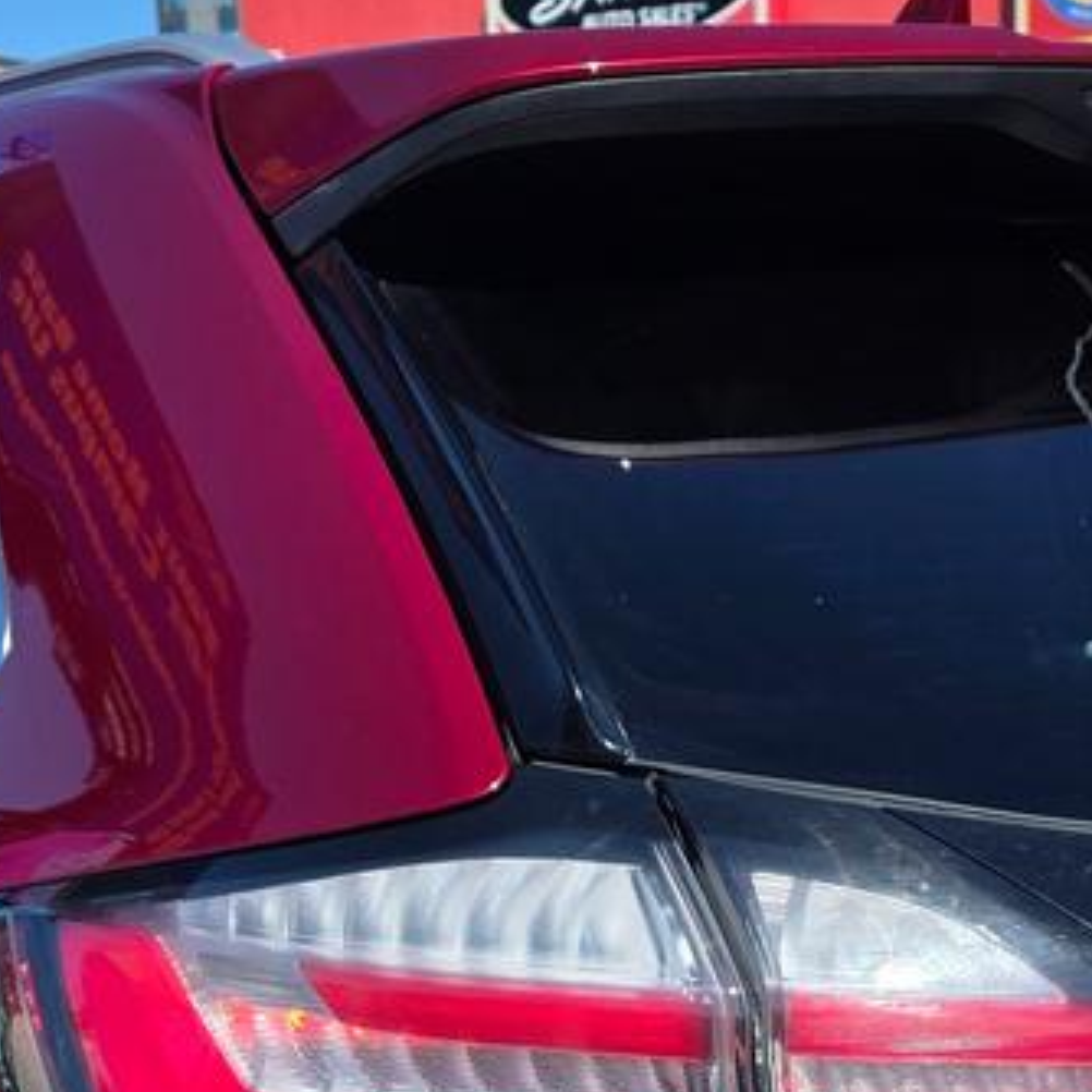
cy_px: 1448
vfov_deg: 20.2
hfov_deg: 21.8
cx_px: 945
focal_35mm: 78
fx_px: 2784
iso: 80
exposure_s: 1/4650
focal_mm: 6.3
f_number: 1.7
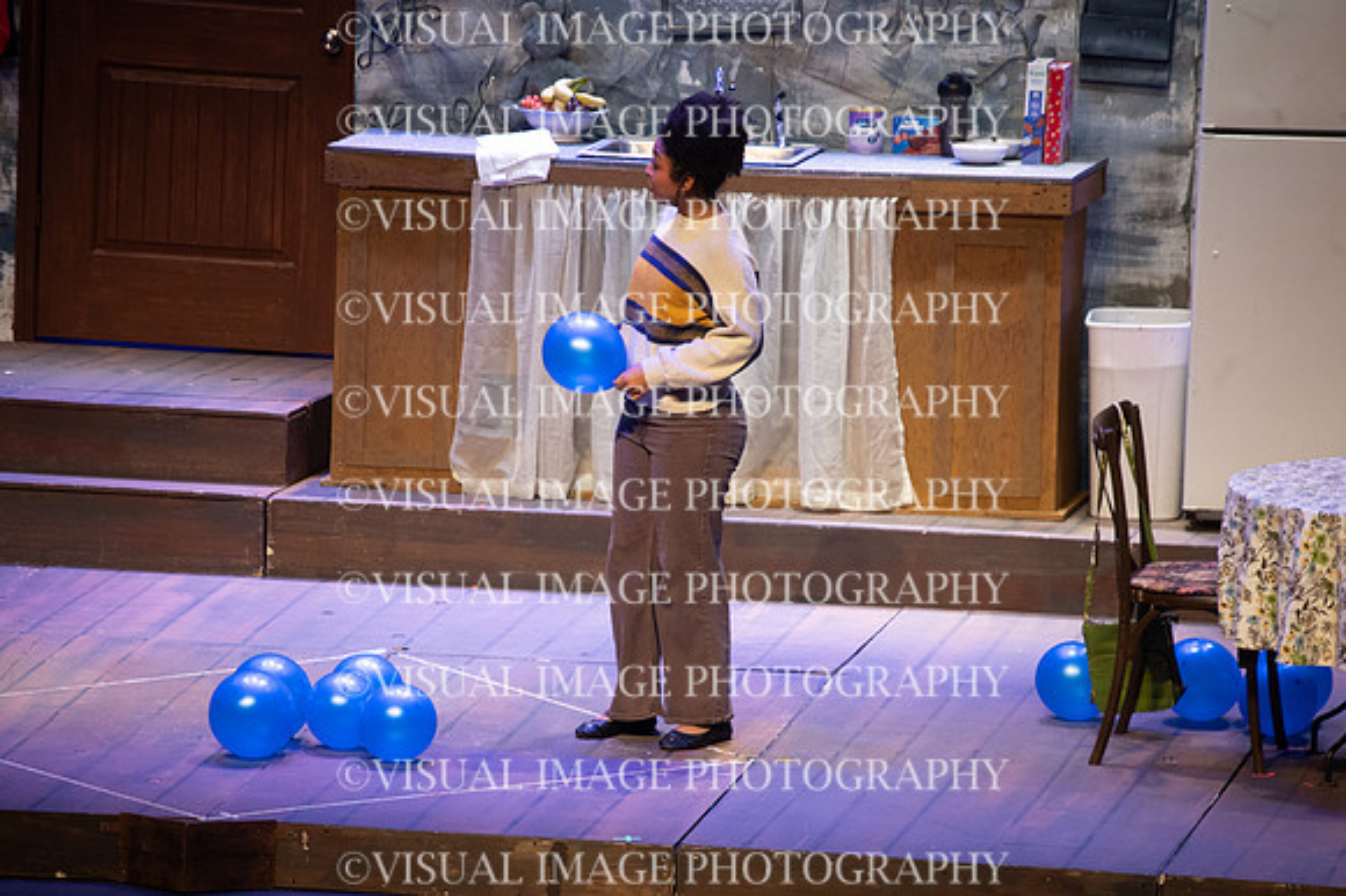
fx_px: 13825
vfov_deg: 3.7
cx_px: 673
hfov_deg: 5.6
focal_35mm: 370
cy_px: 448
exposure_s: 1/160
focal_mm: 370
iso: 3200
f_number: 6.3
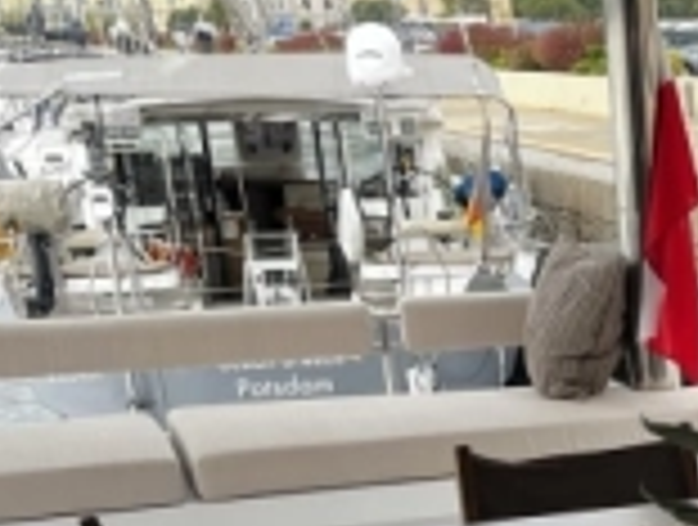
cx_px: 1045
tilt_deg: -16.9
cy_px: 681
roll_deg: +0.6
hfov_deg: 18.8
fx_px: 1859
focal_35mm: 92
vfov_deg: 15.4
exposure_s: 1/126
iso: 32
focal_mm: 5.1
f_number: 1.6
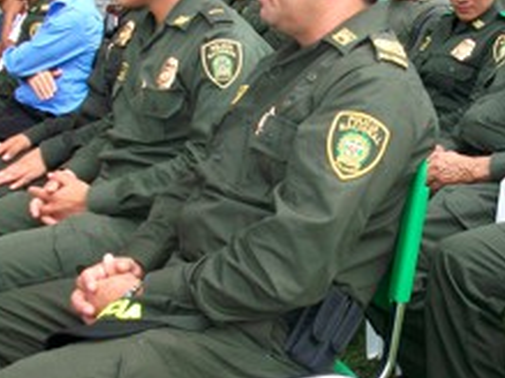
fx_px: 1064
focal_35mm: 73
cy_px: 149
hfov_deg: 26.3
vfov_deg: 20.1
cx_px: 394
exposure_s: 1/80
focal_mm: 5.7
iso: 64
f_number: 2.8
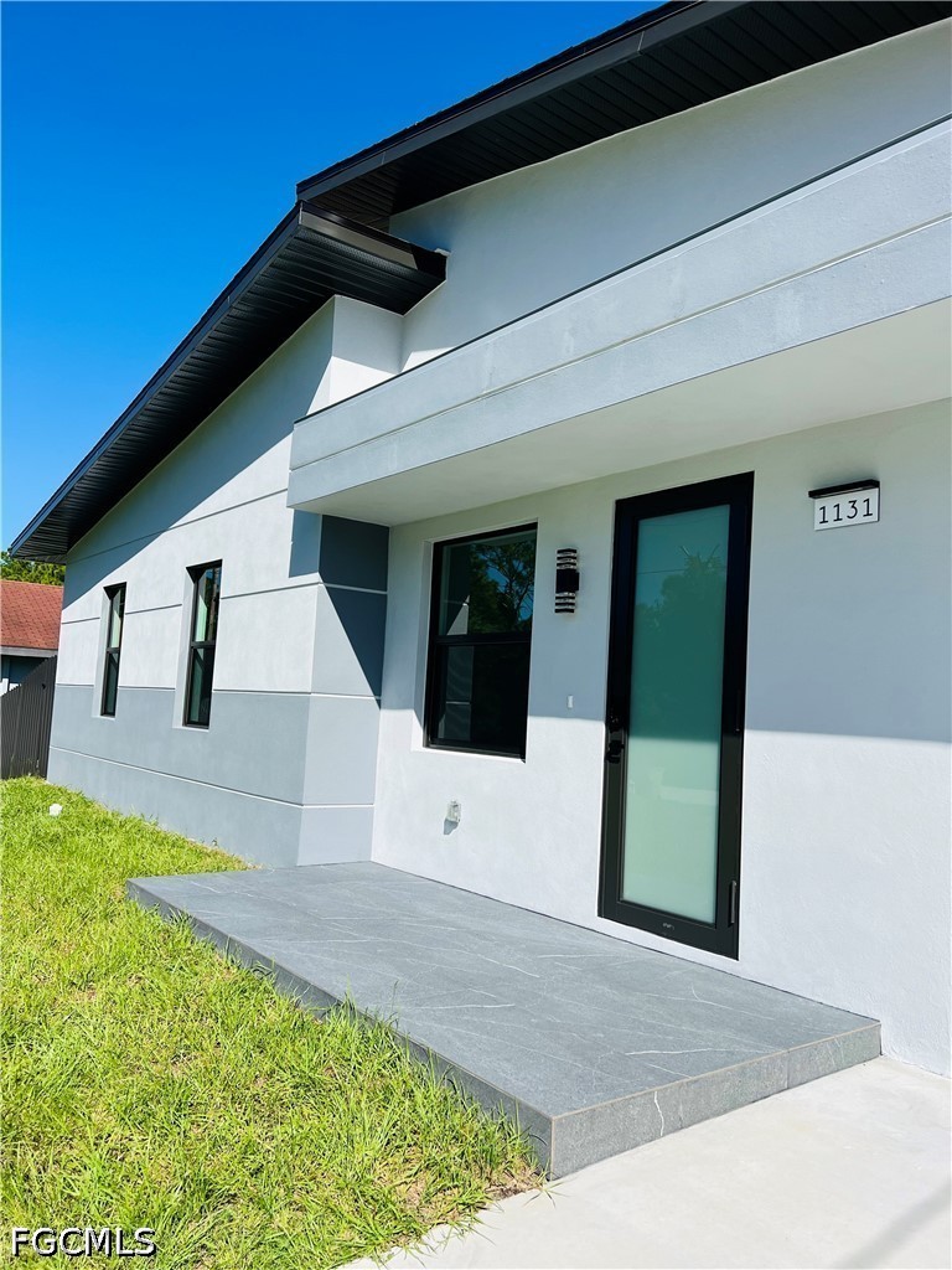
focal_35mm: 26
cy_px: 635
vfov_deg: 67.3
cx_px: 476
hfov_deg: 53.1
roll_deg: -3.6
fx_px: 953
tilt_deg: +4.5
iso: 50
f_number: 1.5
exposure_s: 1/5319
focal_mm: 5.7
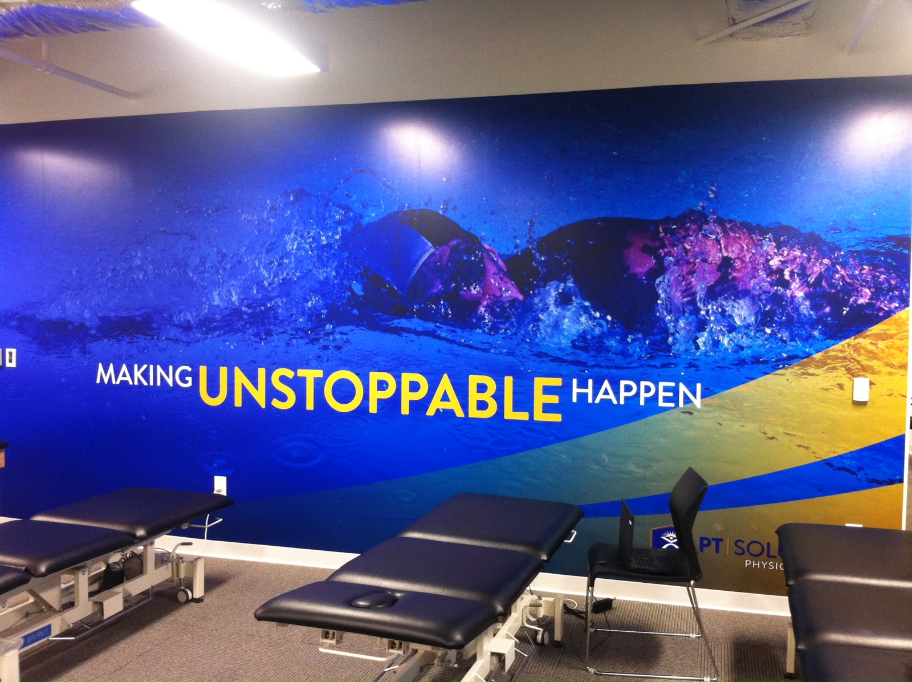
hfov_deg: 52.7
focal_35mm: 35
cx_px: 456
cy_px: 341
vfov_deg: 40.6
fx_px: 921
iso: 160
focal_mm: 3.85
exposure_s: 1/15
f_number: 2.8
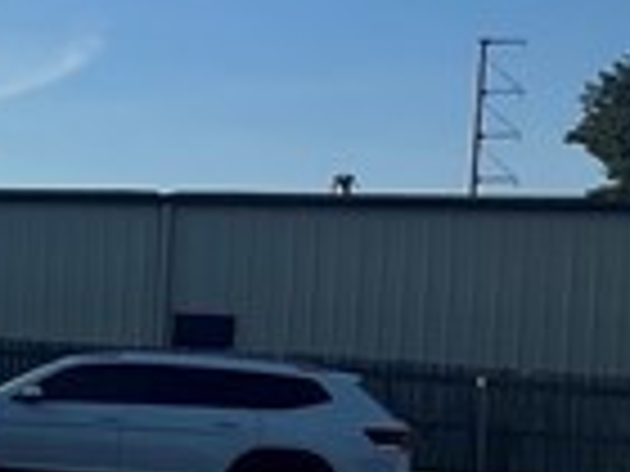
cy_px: 292
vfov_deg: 15.5
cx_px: -1071
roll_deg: -3.5
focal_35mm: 95
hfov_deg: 12.8
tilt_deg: -0.9
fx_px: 1729
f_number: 1.8
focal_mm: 1.57
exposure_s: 1/1292
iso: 32
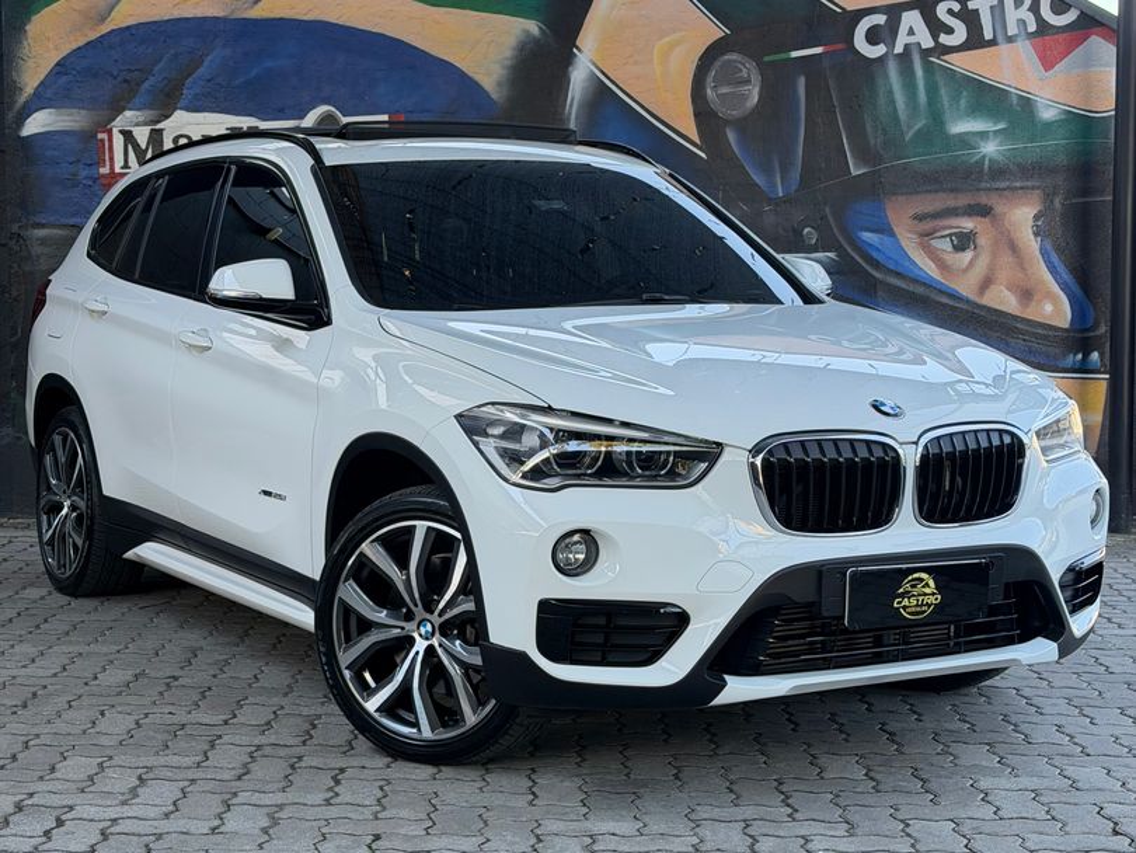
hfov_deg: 39.6
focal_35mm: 48
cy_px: 426
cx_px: 568
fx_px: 1576
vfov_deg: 30.3
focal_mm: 6.76
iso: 125
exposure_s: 1/223
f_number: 1.78
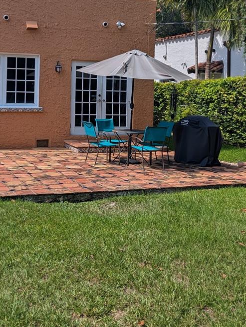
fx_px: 416
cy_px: 91
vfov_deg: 41.9
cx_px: 42
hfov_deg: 31.9
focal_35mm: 44
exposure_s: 1/1160
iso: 20
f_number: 1.68
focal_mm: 6.9
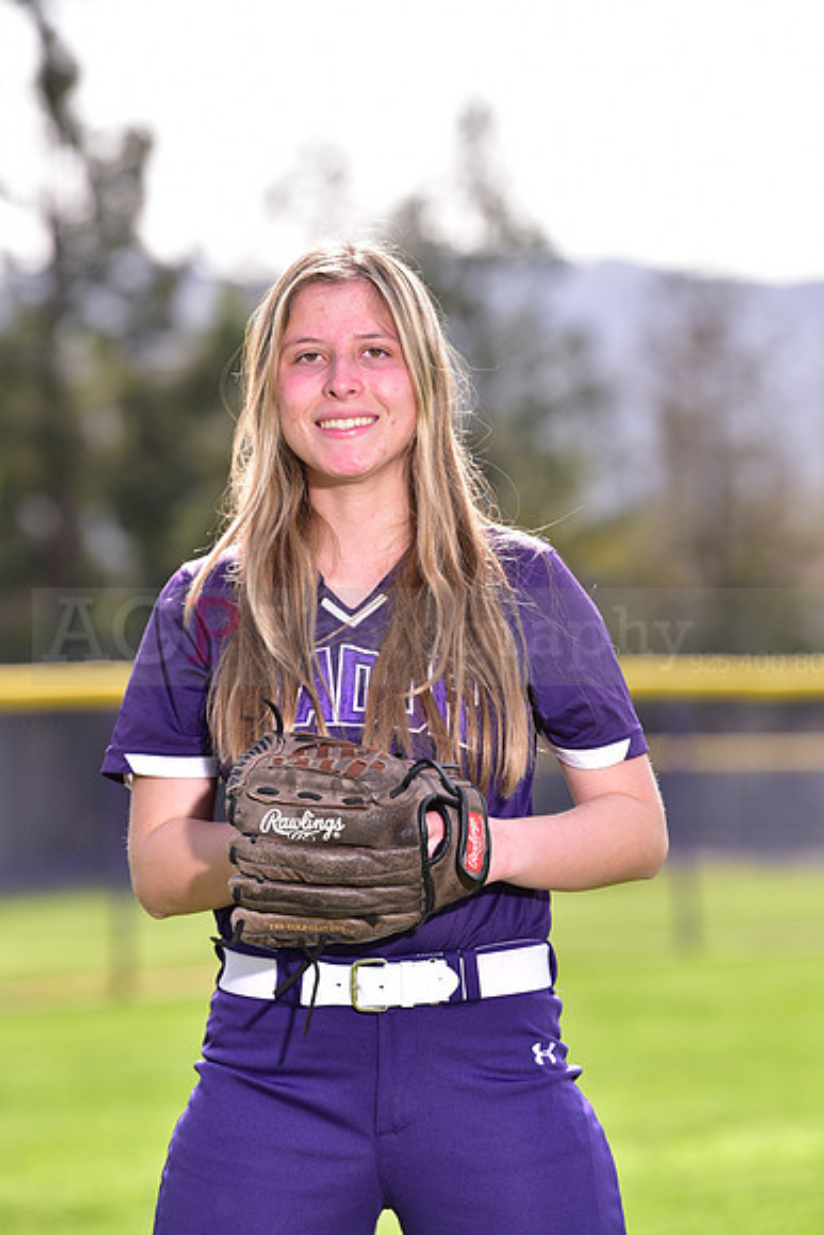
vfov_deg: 10.3
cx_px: 412
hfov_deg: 6.9
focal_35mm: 200
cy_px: 618
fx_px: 6862
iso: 80
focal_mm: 200
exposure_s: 1/250
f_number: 5
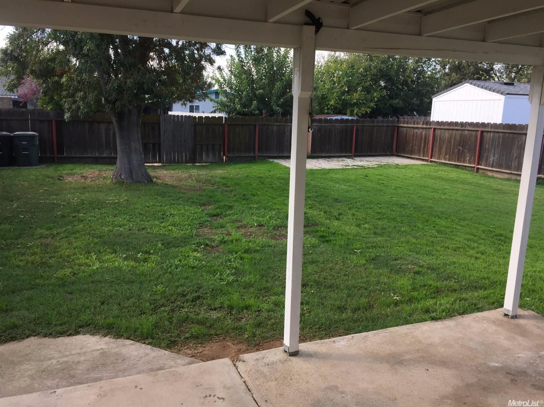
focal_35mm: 29
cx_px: 272
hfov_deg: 61.7
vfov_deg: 48.2
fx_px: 456
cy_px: 204
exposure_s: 1/471
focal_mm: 4.15
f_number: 2.2
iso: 32
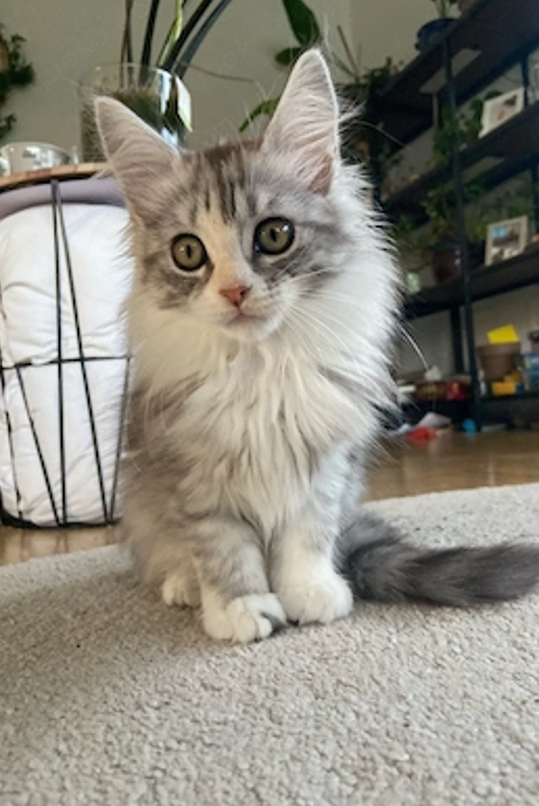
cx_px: 292
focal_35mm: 28
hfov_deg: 46.4
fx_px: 628
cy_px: 395
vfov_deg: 65.4
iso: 400
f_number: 1.8
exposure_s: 1/60
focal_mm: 4.25
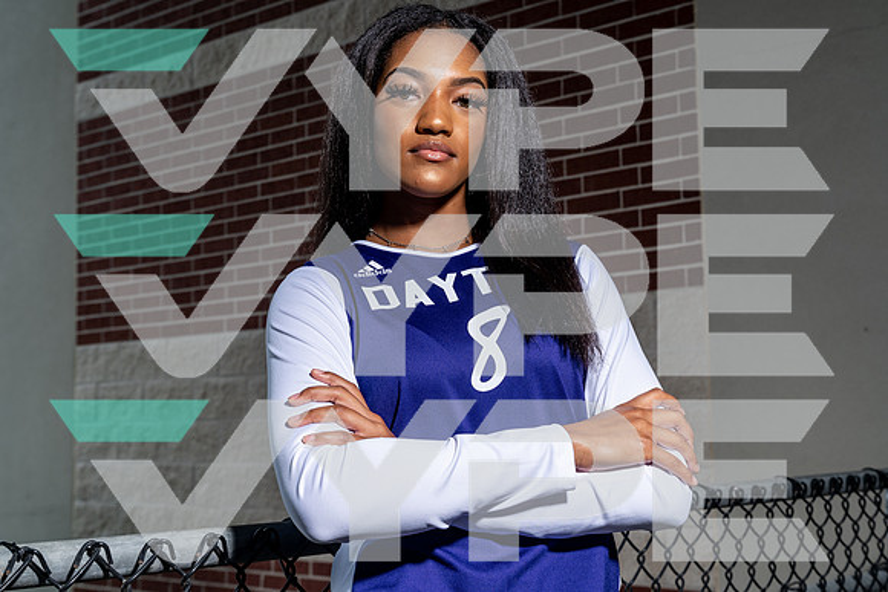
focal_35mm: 52
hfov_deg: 38.2
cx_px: 444
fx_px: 1283
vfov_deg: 26.0
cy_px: 296
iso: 100
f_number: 8
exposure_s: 1/125
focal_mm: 52
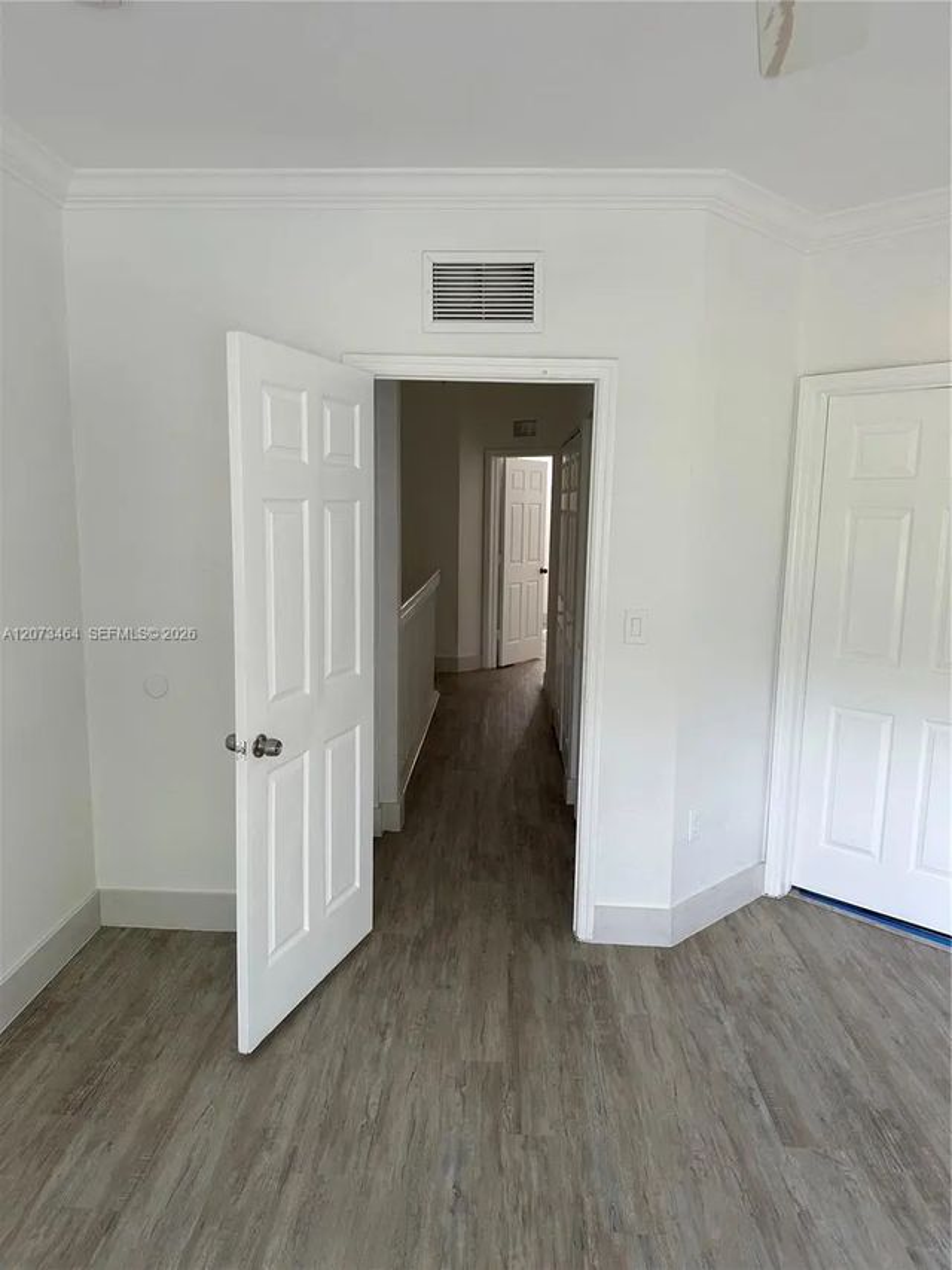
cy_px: 635
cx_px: 476
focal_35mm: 24
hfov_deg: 56.8
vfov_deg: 71.6
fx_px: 880
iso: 160
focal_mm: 6.86
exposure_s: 1/121
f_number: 1.78
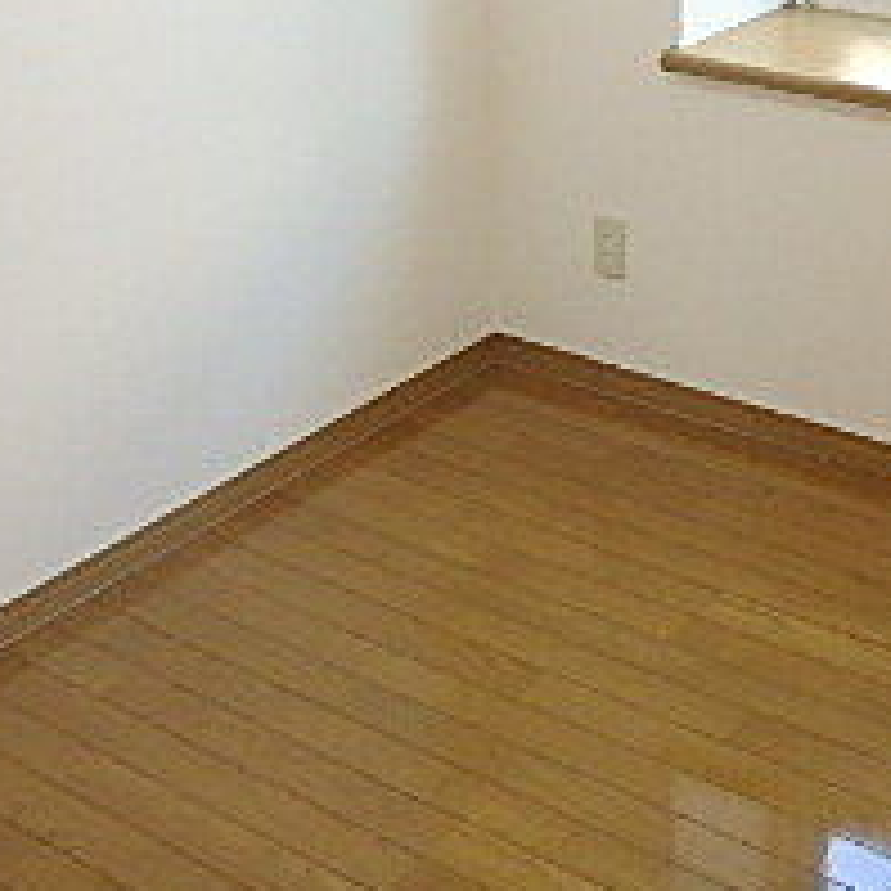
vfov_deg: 25.7
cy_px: -166
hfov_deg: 27.5
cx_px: 814
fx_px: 1747
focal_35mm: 60
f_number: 3.5
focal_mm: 3.7
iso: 200
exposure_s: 1/60
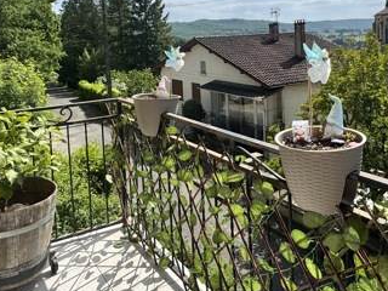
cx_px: 195
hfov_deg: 52.6
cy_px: 59
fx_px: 392
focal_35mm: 35
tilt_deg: -3.9
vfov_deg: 39.2
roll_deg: +2.6
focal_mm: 2.22
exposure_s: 1/3106
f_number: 2.2
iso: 50
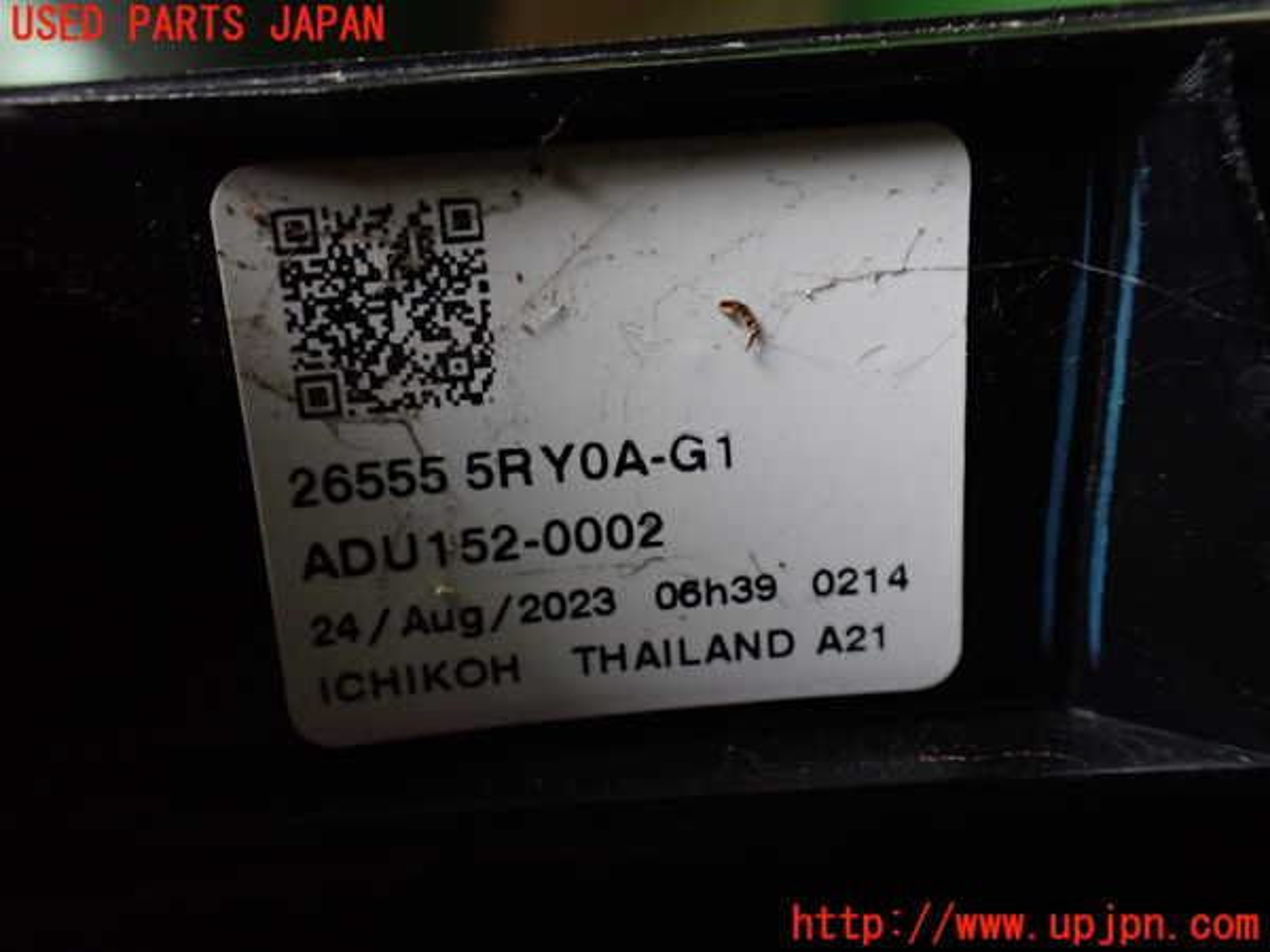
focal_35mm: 30
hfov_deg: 60.0
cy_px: 476
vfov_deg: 46.8
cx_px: 635
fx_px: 1101
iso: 800
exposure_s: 1/125
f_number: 2.3
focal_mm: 5.4
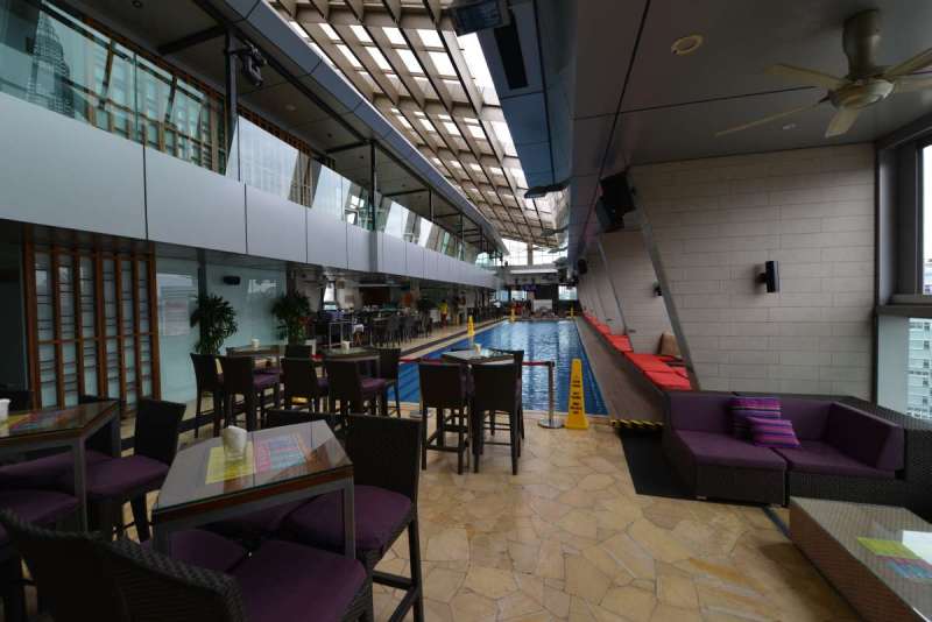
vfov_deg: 81.3
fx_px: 363
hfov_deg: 104.2
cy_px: 311
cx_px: 466
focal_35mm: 14
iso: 100
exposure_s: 1/125
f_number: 5.6
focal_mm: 14
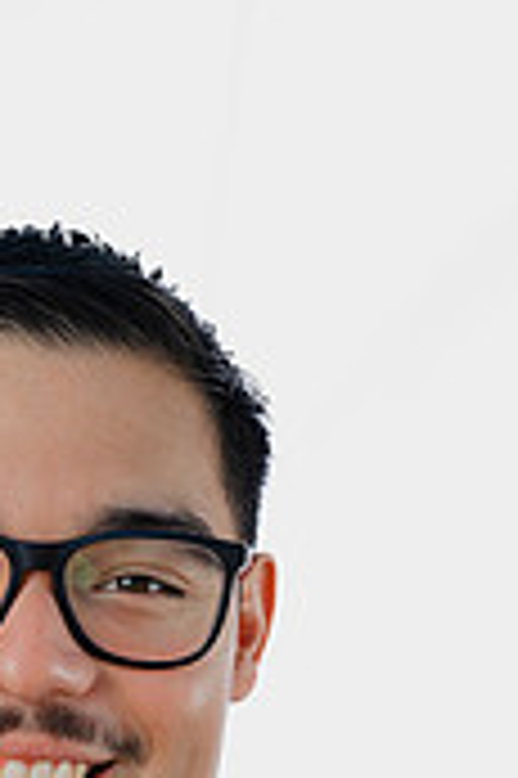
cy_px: 926
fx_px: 2811
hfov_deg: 10.4
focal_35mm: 130
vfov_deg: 15.2
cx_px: -23
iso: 100
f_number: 6.3
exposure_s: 1/200
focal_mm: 50
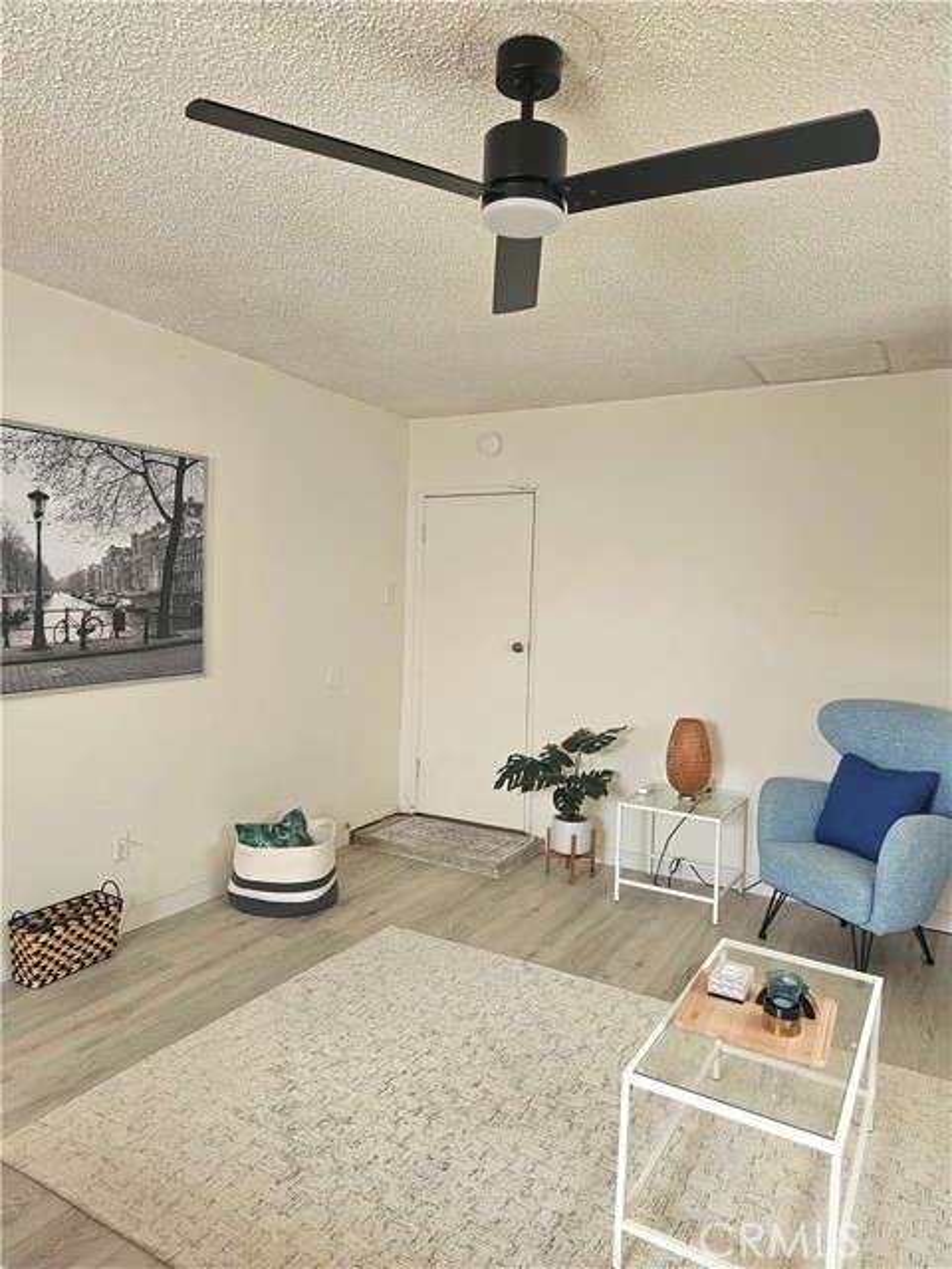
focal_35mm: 23
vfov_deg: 73.9
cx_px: 476
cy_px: 634
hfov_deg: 58.9
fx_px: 843
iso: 500
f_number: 1.7
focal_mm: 6.3
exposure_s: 1/120
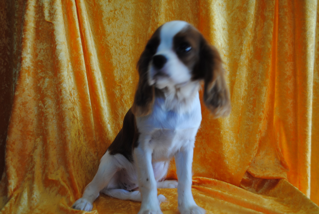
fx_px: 346
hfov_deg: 49.5
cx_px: 160
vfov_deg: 34.3
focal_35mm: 39
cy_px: 107
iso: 200
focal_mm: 26
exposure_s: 1/40
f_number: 4.2
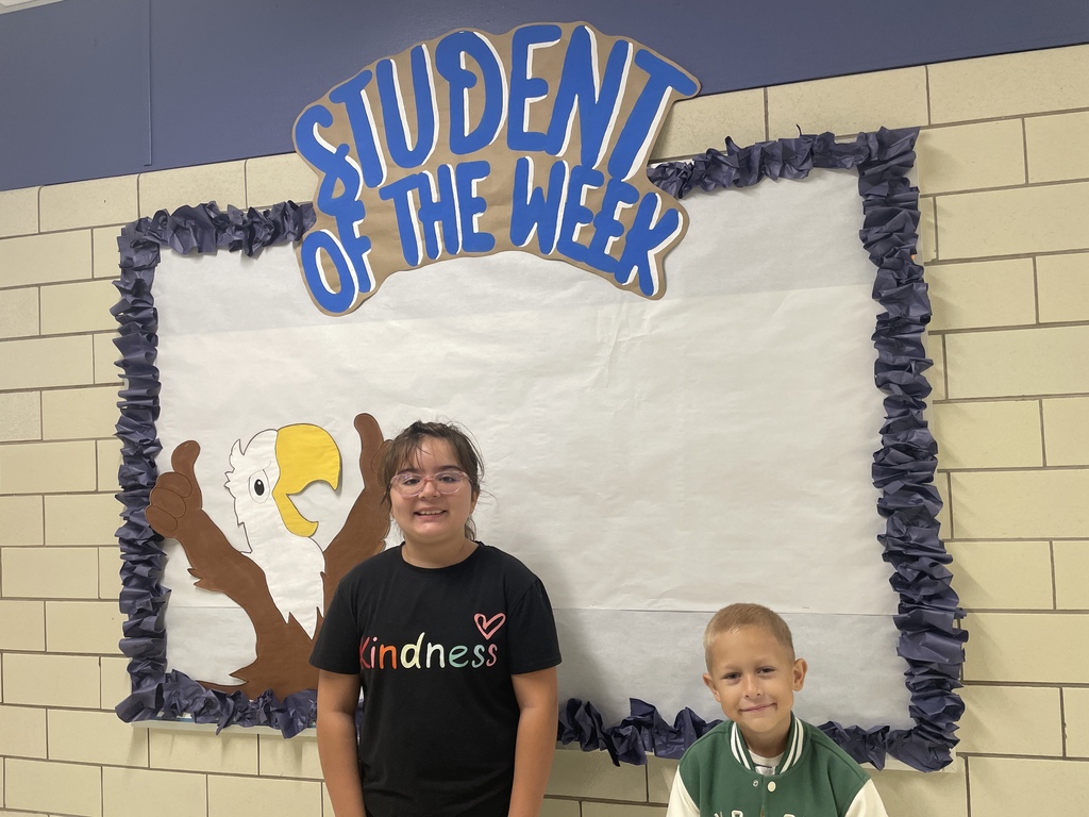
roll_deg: +2.5
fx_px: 818
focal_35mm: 26
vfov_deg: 53.1
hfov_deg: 67.3
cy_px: 408
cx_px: 544
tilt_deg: +2.4
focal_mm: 4.2
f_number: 1.6
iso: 125
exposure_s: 1/121
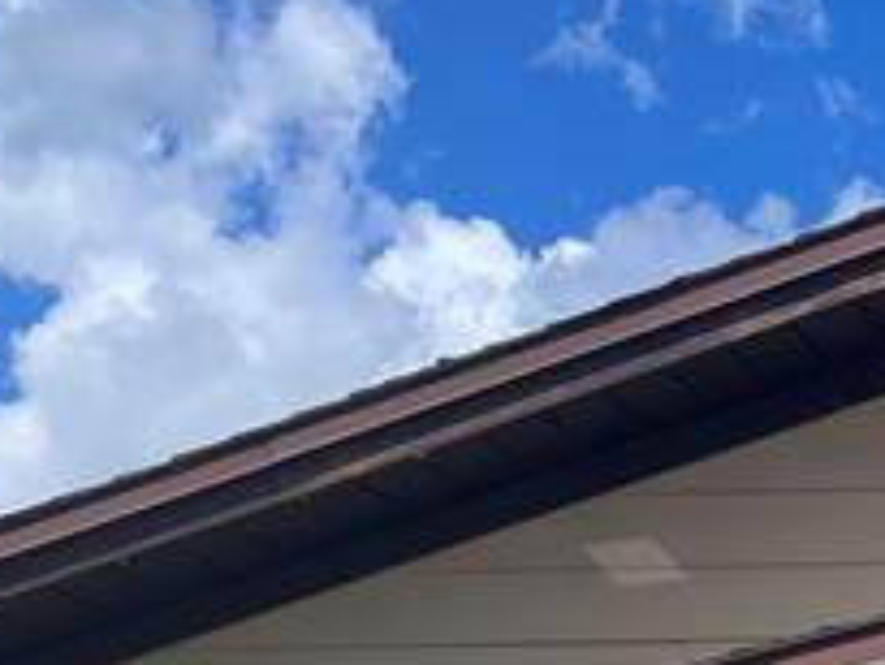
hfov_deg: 14.5
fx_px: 3198
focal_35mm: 125
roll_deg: -0.9
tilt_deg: +1.5
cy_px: 1084
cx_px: 1386
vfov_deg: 11.3
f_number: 1.6
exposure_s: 1/4525
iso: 32
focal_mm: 5.1
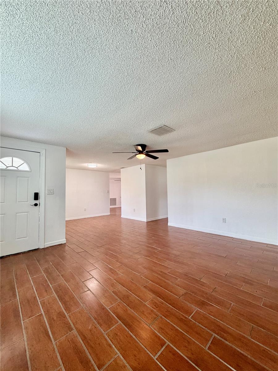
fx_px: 150
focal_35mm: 14
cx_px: 139
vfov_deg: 102.1
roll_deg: +1.0
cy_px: 186
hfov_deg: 85.7
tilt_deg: +3.0
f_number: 2.2
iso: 250
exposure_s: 1/120
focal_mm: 2.22
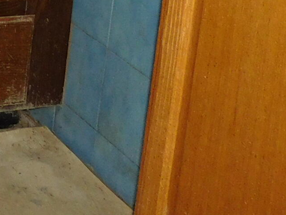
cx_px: -277
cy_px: -270
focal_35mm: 107
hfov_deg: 15.1
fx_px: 884
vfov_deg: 11.8
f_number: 3
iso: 200
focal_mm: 4
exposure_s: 1/30
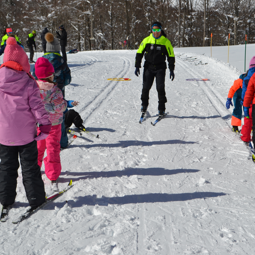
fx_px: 608
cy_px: 128
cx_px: 144
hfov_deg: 23.7
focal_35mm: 73
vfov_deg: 23.7
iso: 100
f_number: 10
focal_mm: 38
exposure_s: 1/500
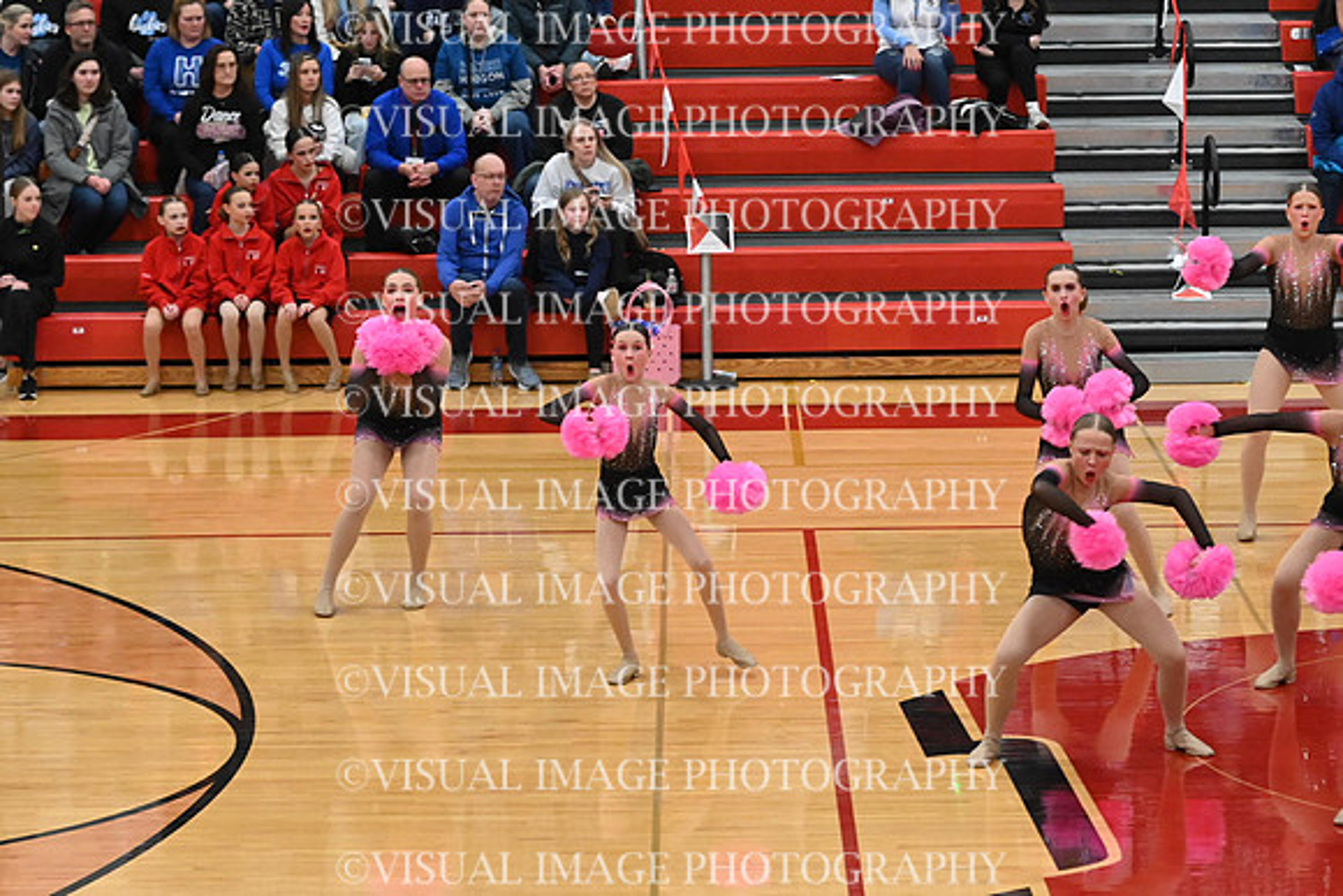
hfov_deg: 15.9
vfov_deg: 10.6
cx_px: 672
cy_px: 448
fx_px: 4813
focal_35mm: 129
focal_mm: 86
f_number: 4
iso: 8000
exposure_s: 1/400
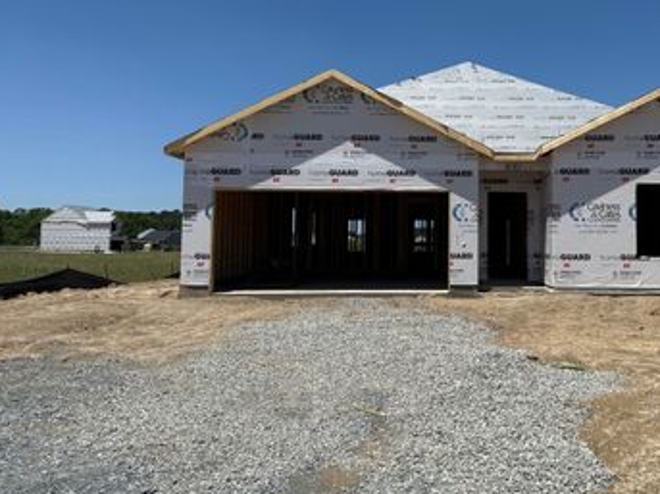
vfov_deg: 40.5
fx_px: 667
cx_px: 473
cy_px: 199
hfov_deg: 51.0
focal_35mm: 35
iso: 80
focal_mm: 6.76
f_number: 1.78
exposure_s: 1/8130
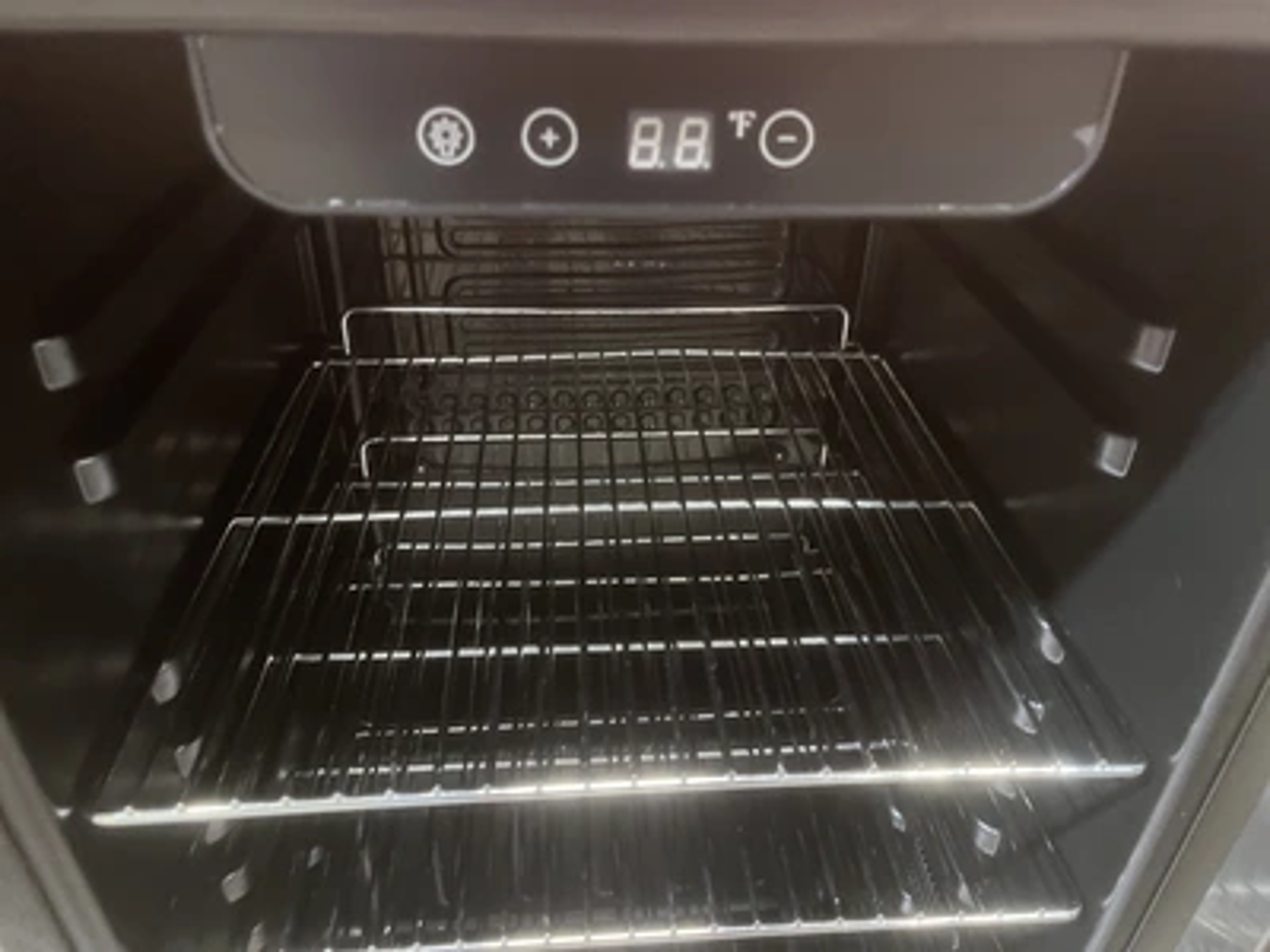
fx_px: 954
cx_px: 635
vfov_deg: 53.1
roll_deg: -0.8
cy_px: 476
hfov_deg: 67.3
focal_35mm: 26
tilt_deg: -33.5
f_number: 1.6
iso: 640
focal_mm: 5.1
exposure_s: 1/30
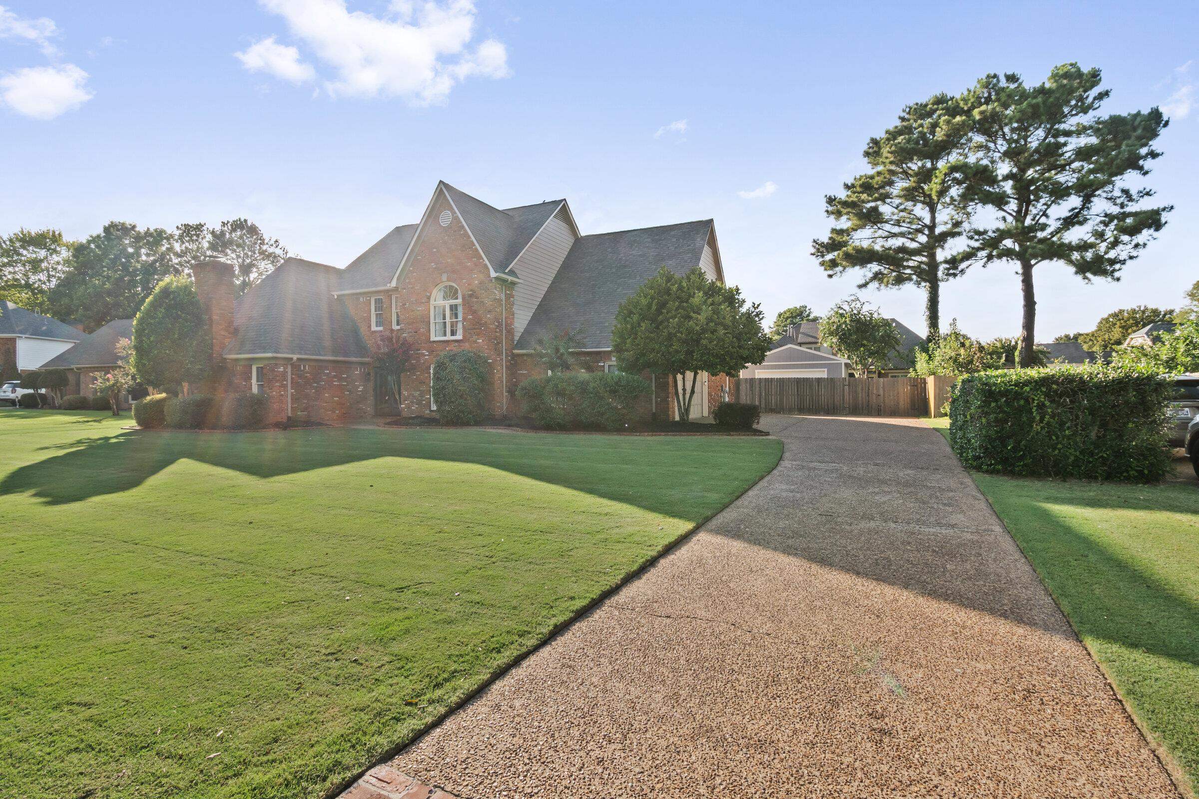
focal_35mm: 16
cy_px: 400
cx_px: 600
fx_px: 549
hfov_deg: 95.0
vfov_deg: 72.1
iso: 100
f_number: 11
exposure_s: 1/50
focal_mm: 11
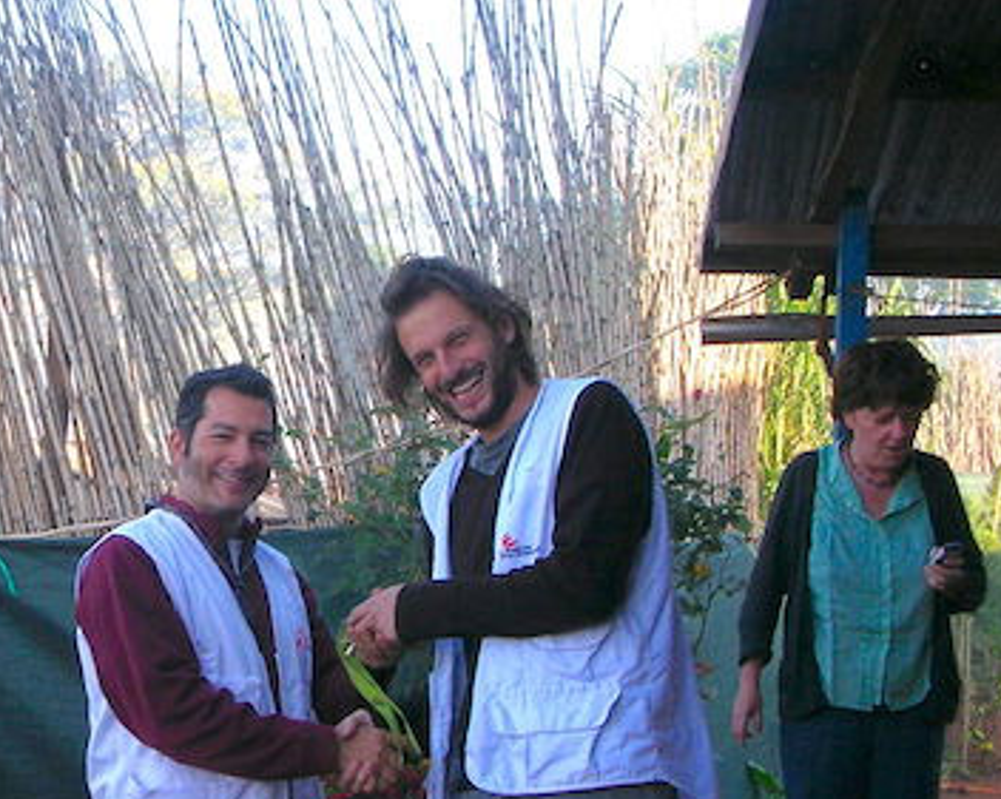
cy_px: 380
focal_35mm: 68
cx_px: 77
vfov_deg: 22.5
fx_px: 2013
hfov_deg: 26.8
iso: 50
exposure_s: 1/163
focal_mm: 5.8
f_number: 3
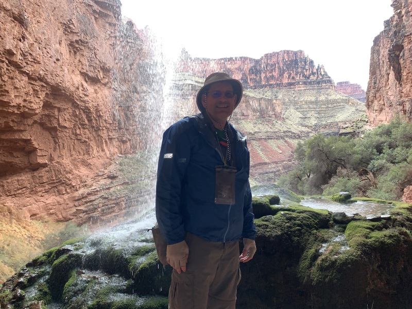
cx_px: 206
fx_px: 309
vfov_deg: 53.1
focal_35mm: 26
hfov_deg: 67.3
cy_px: 154
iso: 64
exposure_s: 1/213
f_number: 1.8
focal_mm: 4.25
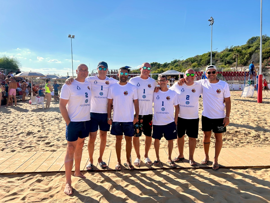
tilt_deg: -6.0
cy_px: 102
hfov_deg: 67.3
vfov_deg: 53.1
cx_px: 135
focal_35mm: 26
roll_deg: +0.0
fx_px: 203
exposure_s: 1/5319
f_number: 1.5
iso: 50
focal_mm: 5.7
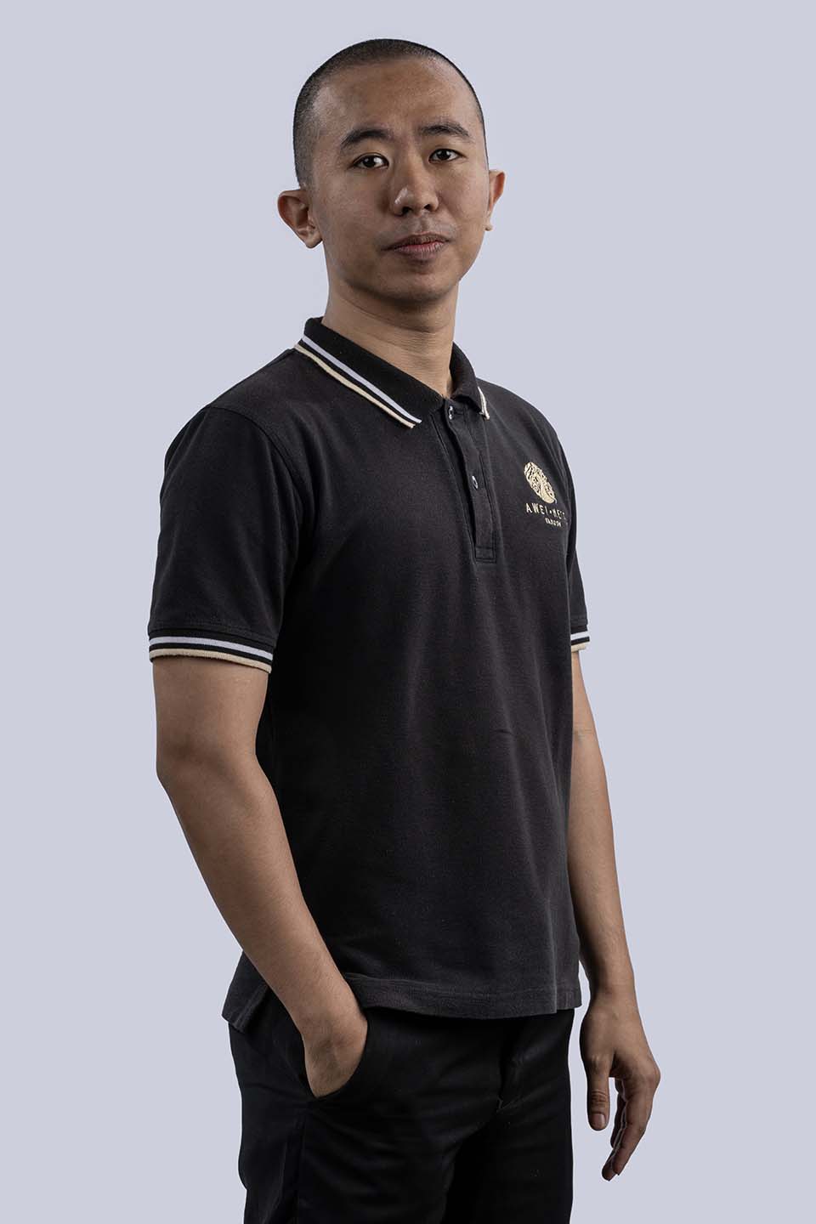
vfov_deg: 19.5
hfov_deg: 13.0
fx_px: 3570
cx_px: 408
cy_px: 612
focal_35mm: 105
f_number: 11
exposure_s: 1/200
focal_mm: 105
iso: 80
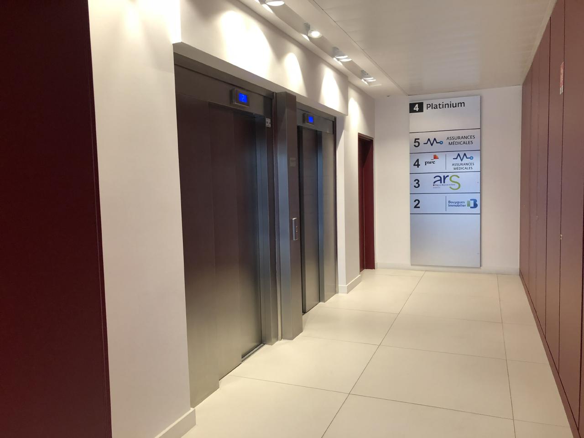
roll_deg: +1.2
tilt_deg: -4.9
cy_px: 219
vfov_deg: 49.7
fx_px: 472
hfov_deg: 63.4
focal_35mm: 28
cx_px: 292
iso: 40
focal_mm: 3.99
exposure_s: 1/30
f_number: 1.8
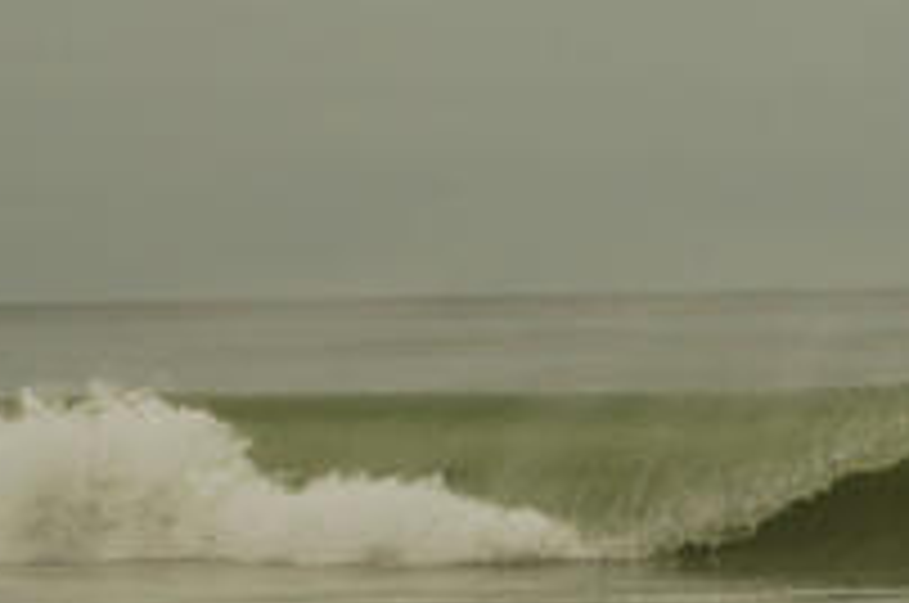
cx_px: 1127
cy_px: 632
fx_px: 7185
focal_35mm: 285
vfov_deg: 4.8
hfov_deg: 7.2
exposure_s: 1/640
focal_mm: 70
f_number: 8
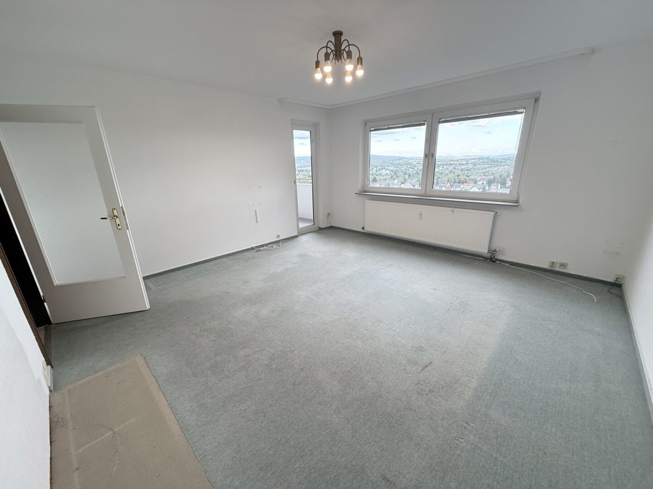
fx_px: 264
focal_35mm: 14
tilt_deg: -16.7
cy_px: 244
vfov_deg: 85.7
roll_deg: +1.7
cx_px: 326
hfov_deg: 102.1
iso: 125
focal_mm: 2.22
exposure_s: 1/100
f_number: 2.2
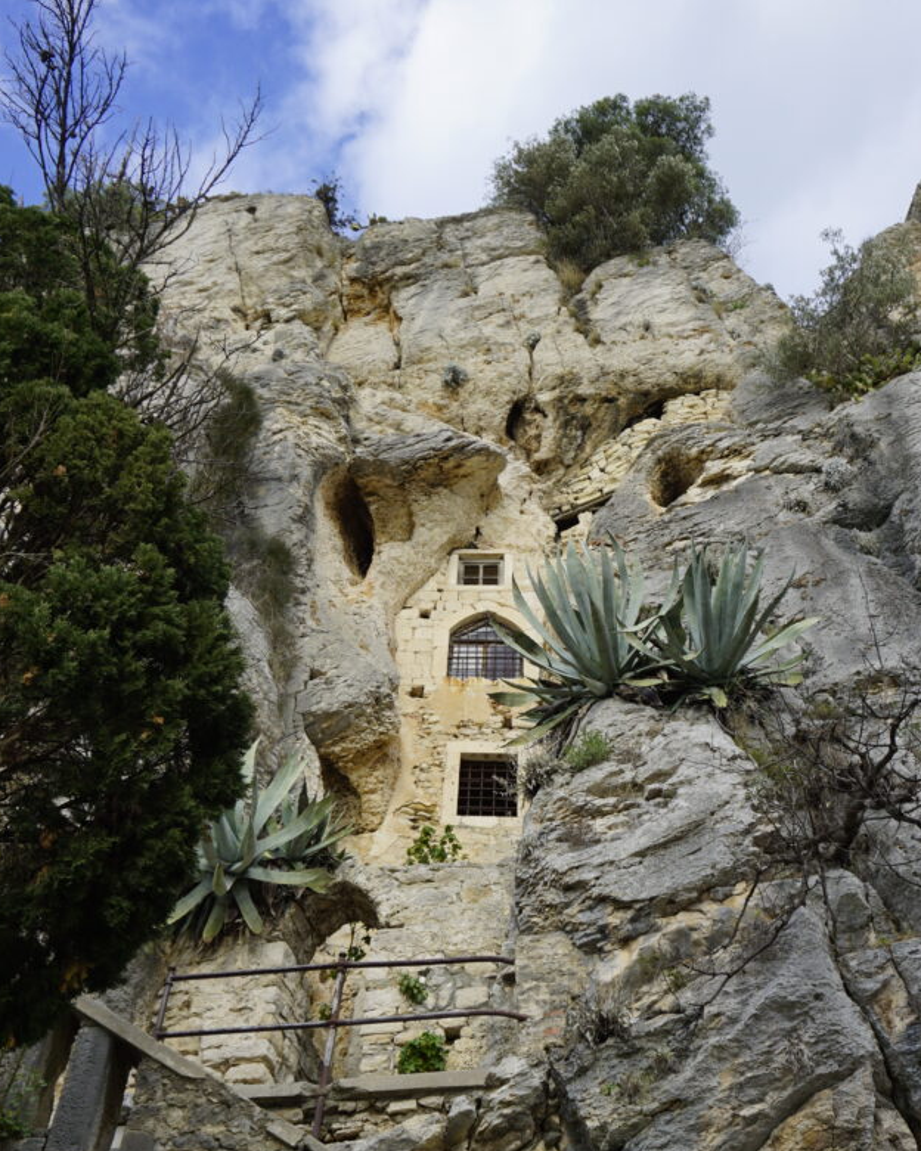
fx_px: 1261
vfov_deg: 48.6
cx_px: 481
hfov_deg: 40.1
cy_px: 719
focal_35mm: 37
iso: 100
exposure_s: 1/400
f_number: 4.5
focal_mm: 20
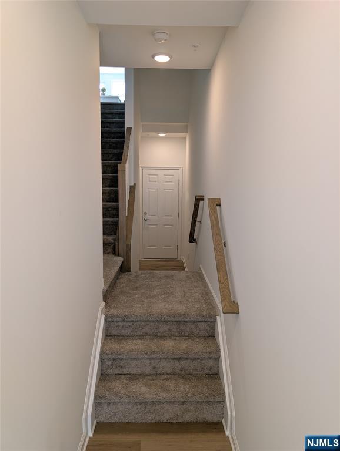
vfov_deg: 71.5
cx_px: 170
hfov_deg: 56.9
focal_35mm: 24
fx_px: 314
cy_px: 226
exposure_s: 1/120
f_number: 1.68
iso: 60
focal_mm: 6.9
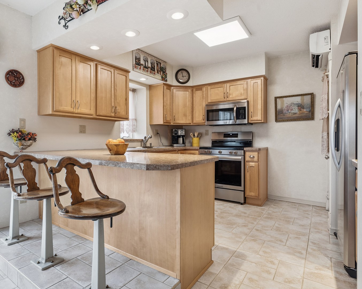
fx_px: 214
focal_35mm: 20
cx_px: 146
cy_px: 140
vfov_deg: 68.1
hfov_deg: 79.5
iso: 400
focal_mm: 17
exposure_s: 1/15
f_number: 9
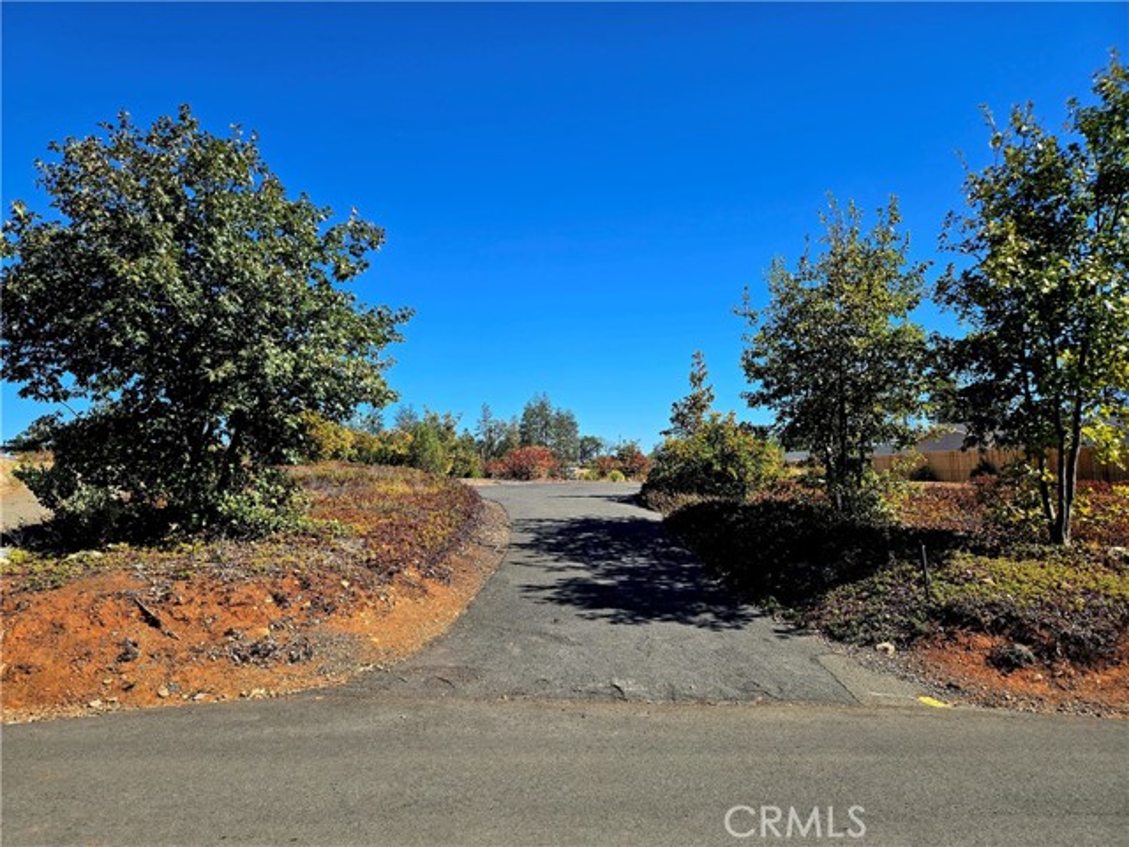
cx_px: 564
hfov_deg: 73.9
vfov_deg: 58.9
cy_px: 424
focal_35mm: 23
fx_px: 750
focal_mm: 5.4
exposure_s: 1/1429
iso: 25
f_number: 1.8
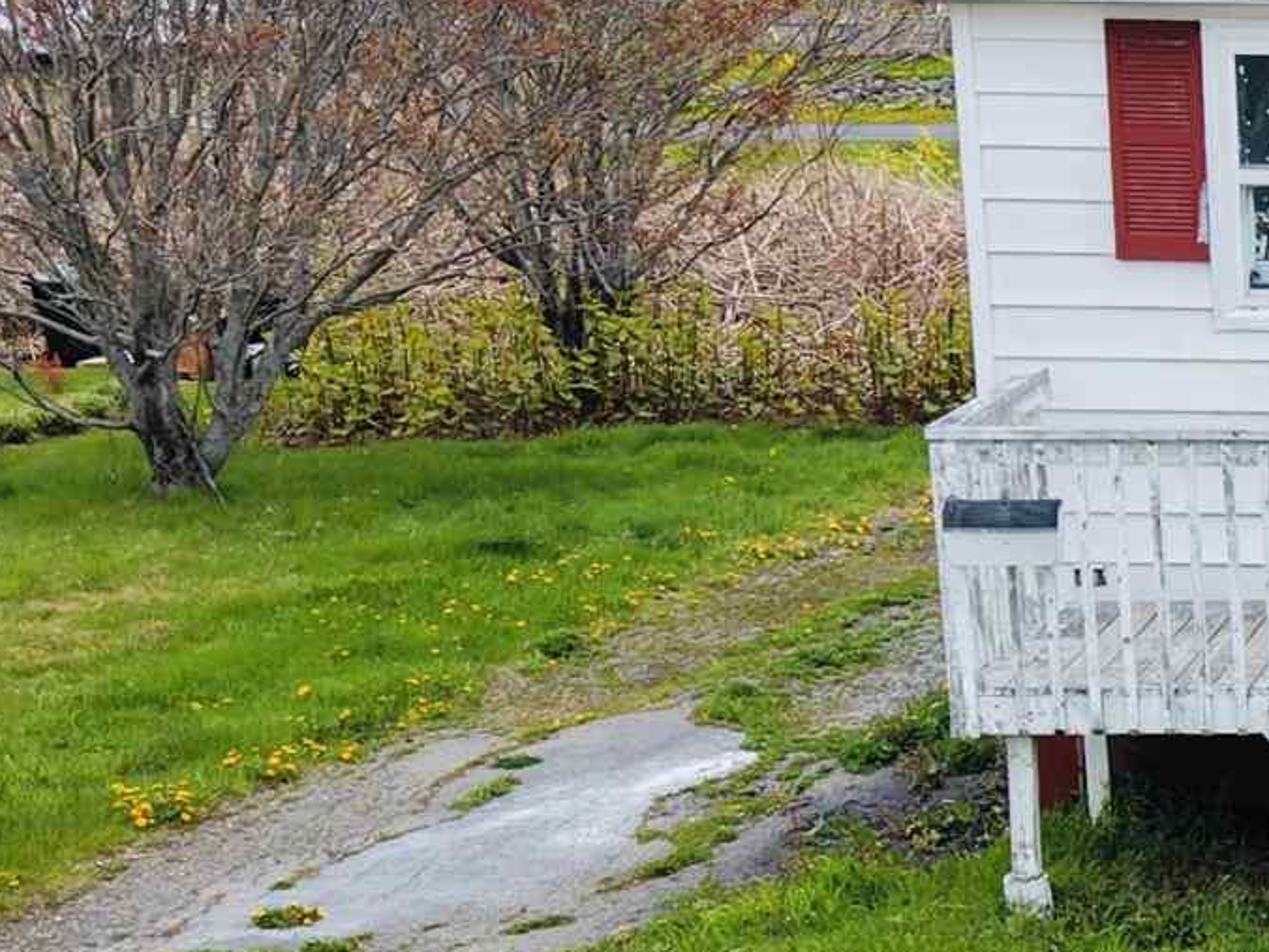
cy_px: 950
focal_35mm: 109
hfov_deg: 16.1
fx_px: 3996
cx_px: 2061
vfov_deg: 13.4
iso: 100
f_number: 1.8
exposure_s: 1/1000
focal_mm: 8.67
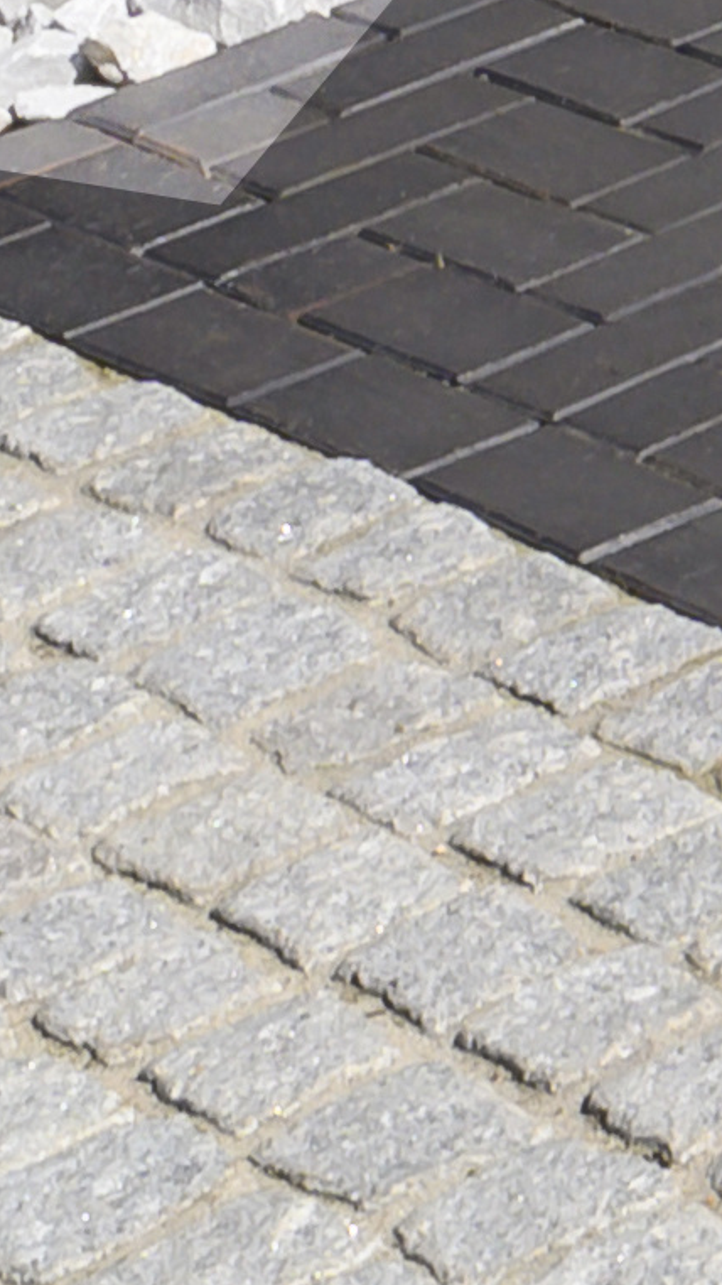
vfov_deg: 9.5
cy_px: -2914
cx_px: 3207
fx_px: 5412
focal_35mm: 159
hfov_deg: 6.0
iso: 100
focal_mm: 14
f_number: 8
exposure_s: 1/100
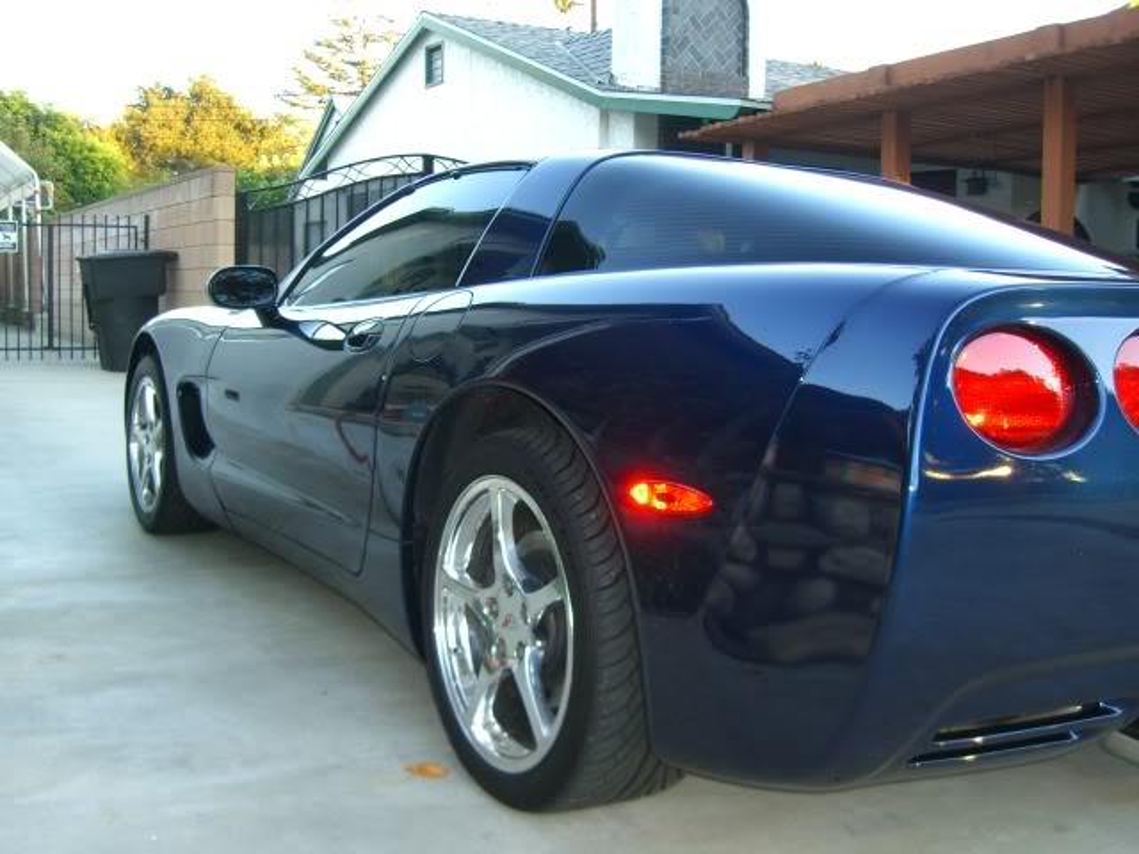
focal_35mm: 38
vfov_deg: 37.7
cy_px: 427
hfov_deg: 49.0
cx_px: 570
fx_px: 1250
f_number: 2.8
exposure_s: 1/60
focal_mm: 7.9
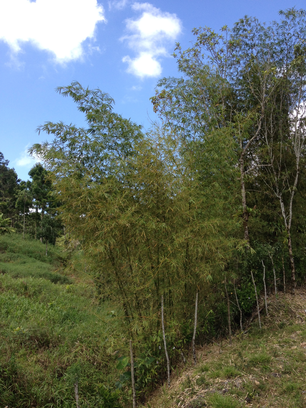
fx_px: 413
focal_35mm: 35
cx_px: 153
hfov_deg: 40.7
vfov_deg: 52.6
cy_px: 204
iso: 50
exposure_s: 1/746
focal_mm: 4.28
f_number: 2.4
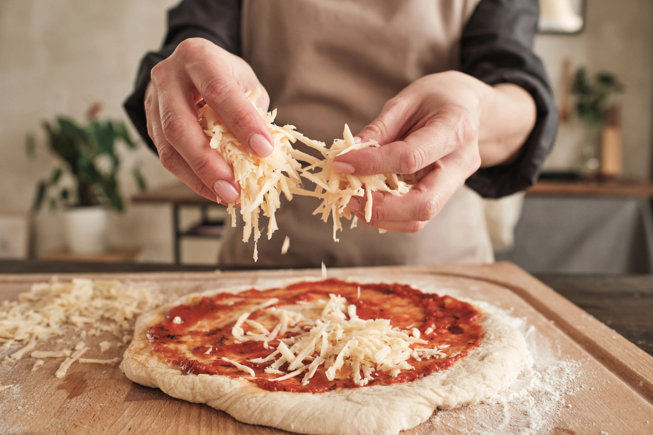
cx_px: 326
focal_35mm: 35
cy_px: 218
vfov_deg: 37.9
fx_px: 635
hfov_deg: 54.4
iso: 640
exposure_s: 1/200
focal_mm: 23
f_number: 4
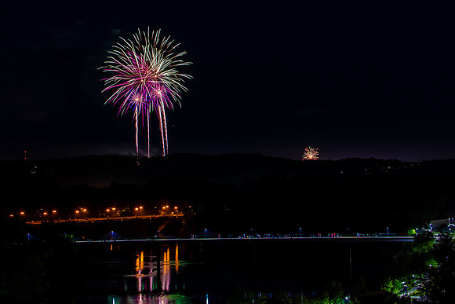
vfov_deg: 16.7
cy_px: 83
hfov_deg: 24.9
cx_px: 226
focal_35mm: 82
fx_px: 1030
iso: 125
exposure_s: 10
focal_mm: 35
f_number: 6.3
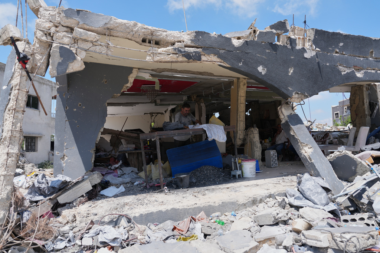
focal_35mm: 24
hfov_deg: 73.8
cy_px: 126
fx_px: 253
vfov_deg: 53.1
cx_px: 190
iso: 100
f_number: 2.8
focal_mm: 24
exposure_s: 1/1250
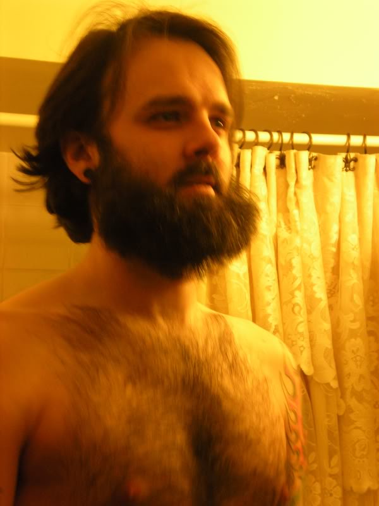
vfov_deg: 22.5
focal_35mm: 87
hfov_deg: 17.0
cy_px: 253
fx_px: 1270
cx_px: 190
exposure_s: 1/8
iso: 283
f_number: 5.1
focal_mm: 14.3
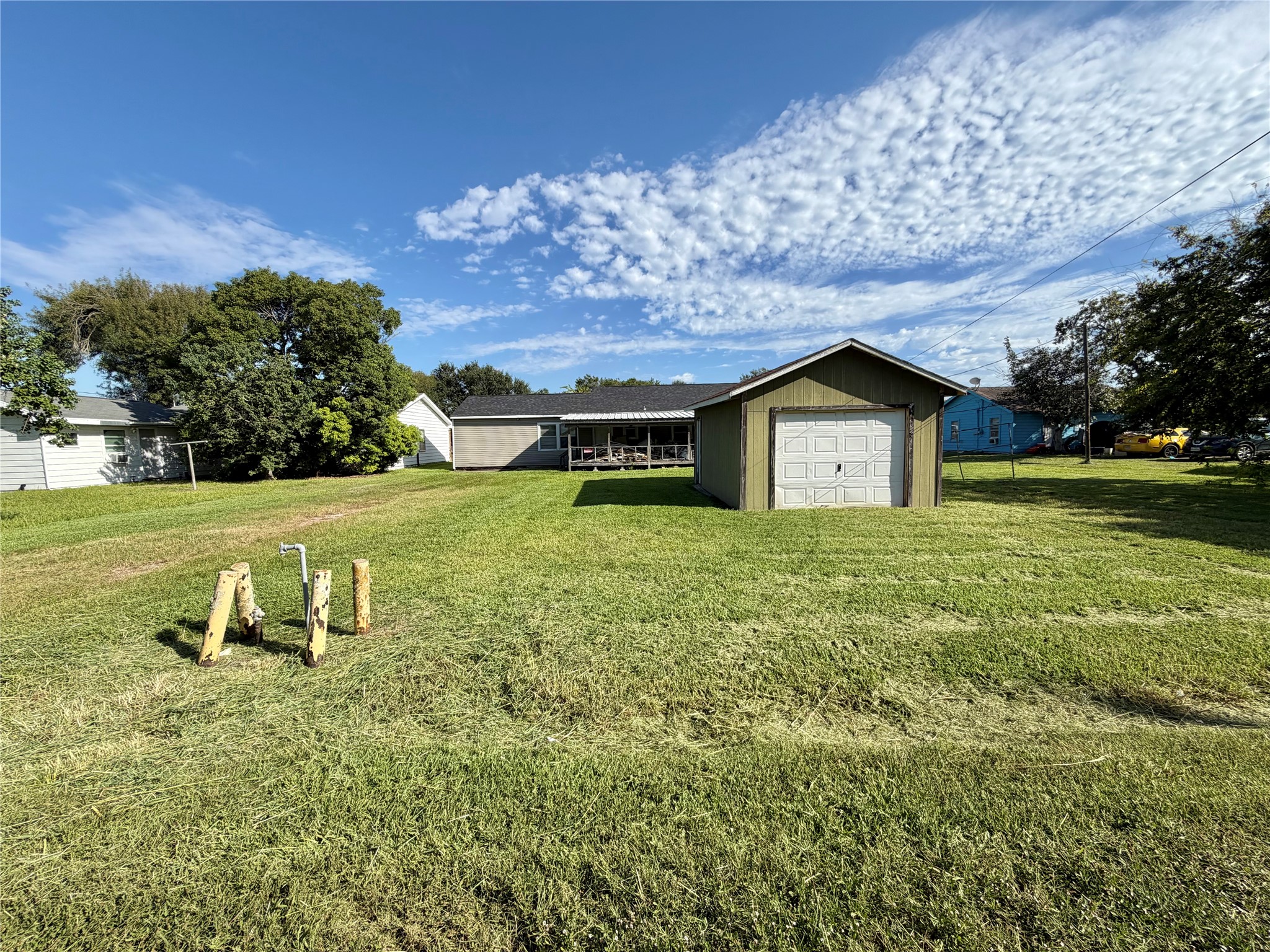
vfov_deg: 85.7
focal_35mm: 14
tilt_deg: -4.0
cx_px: 635
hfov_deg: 102.1
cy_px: 476
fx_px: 514
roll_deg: +1.3
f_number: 2.2
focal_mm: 2.22
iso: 20
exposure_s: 1/1017
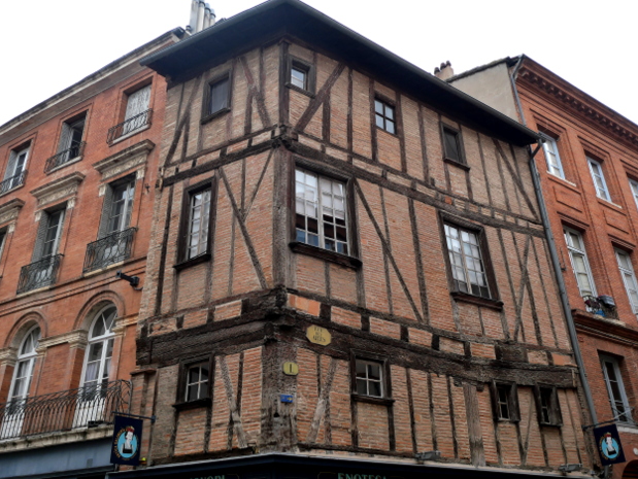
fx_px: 572
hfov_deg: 58.3
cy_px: 238
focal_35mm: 31
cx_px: 313
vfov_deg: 45.5
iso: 200
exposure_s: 1/320
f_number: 6.3
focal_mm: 15
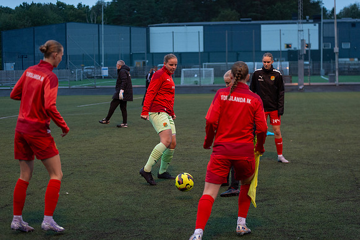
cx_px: 180
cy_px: 120
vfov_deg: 17.5
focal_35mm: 78
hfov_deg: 26.0
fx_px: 780
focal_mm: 78
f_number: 3.2
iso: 2200
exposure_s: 1/640
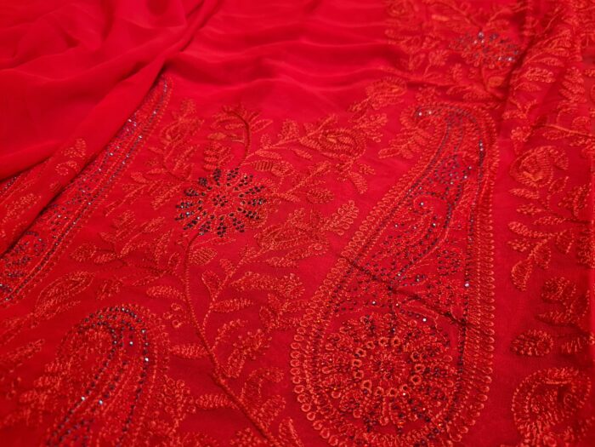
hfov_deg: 67.3
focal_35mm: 26
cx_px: 298
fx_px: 447
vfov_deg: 53.1
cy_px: 224
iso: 200
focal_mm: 5.4
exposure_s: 1/40
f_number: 1.8
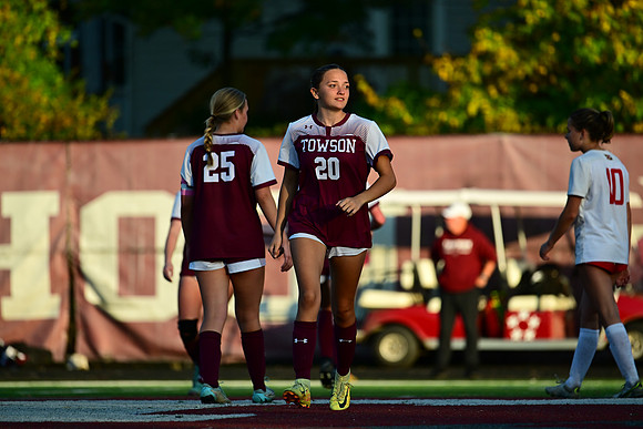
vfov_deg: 3.4
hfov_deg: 5.2
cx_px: 322
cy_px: 214
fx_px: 7146
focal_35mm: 400
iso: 640
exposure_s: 1/2000
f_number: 4.5
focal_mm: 400
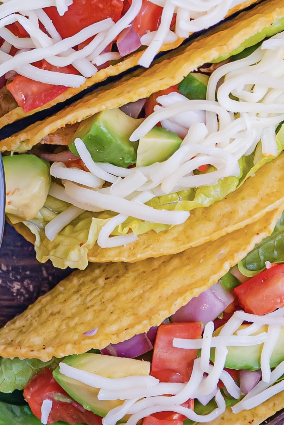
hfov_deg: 7.6
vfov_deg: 11.3
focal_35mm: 181
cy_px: 61
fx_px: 2139
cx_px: 64
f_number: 5.6
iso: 640
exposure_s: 1/100
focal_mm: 53
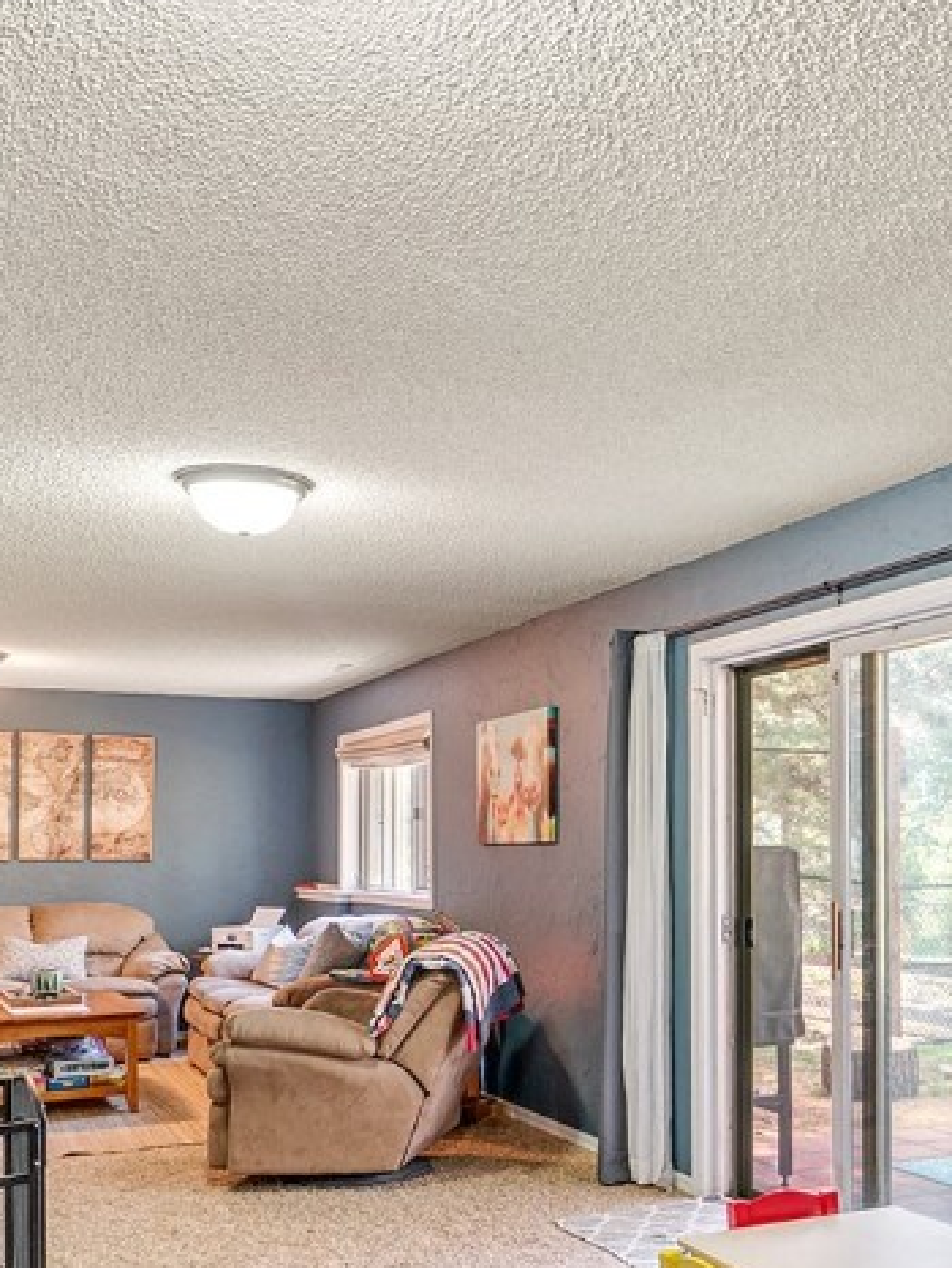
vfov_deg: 48.4
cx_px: 738
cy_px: 803
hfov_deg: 36.7
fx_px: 1392
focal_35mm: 38
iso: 800
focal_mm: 16
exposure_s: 1/1.25
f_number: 6.3
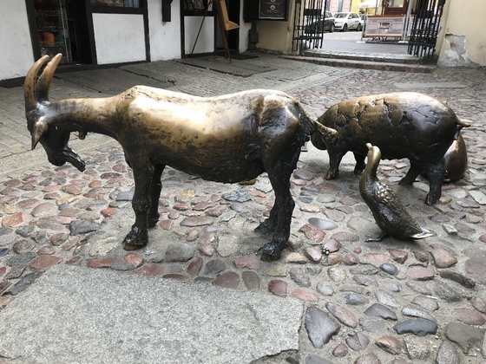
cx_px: 243
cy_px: 182
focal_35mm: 28
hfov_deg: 63.4
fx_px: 393
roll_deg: -0.8
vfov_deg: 49.7
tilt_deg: -21.4
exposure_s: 1/222
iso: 20
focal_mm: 3.99
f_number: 1.8
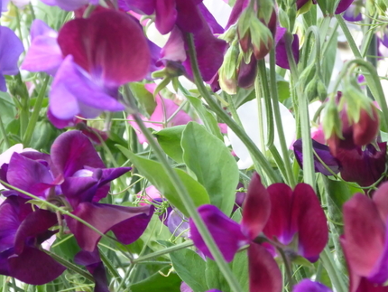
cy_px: 118
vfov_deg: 8.6
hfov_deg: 11.4
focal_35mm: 173
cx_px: 222
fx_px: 1940
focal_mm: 22.3
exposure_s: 1/60
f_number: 5.2
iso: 400
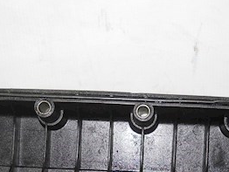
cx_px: 124
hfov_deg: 19.6
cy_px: 201
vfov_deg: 14.4
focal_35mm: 100
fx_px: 662
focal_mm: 6.72
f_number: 3.1
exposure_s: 1/30
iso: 80
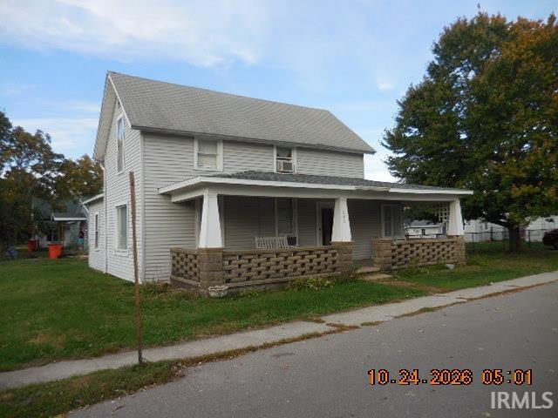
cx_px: 279
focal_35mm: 25
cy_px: 209
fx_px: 403
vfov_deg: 54.9
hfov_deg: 69.4
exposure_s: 1/500
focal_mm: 4.5
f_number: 3.3
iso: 125
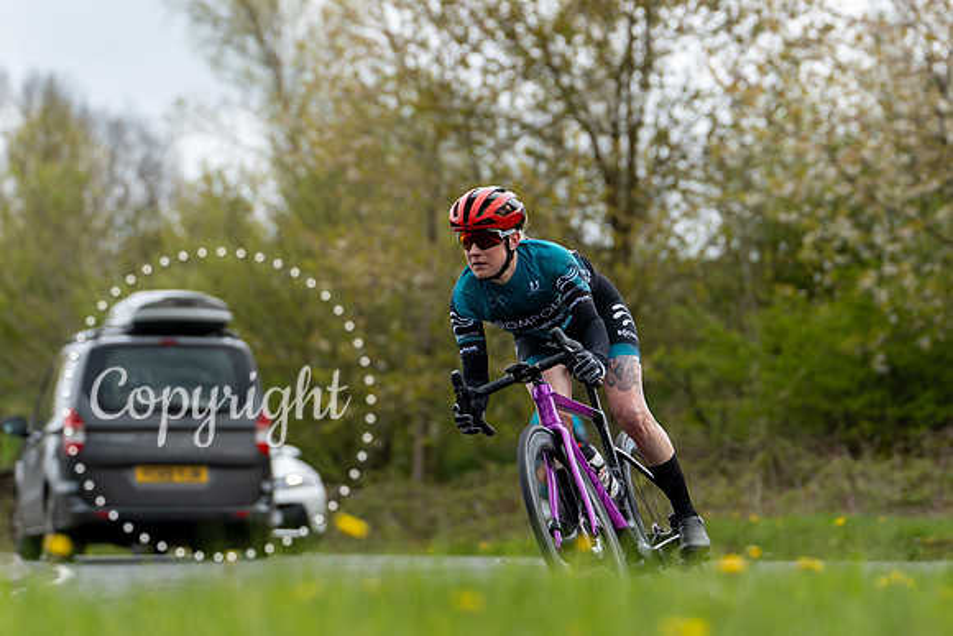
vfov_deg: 8.0
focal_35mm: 172
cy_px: 289
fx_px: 4562
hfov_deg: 11.9
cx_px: 572
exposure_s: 1/640
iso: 200
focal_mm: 131
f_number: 3.5
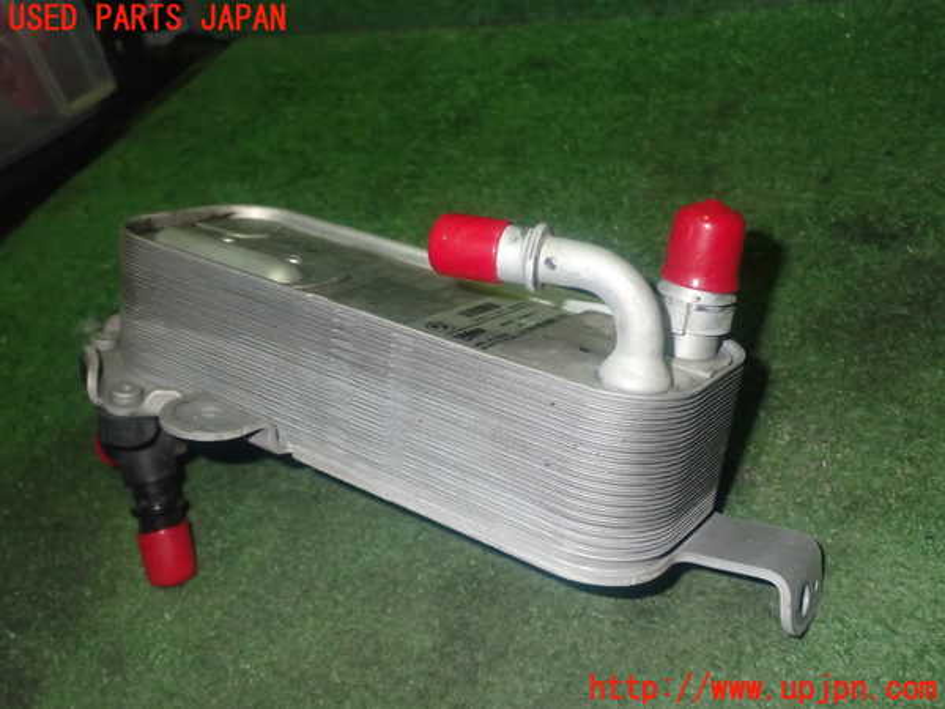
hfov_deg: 49.0
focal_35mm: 38
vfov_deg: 37.7
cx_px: 472
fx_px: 1037
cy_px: 354
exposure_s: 1/40
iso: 640
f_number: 8
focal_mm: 6.83
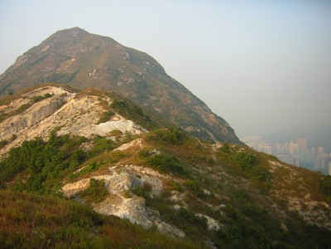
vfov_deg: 39.7
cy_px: 124
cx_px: 166
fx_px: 344
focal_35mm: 36
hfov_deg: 51.4
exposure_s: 1/268
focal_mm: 4.7
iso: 50
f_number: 2.6
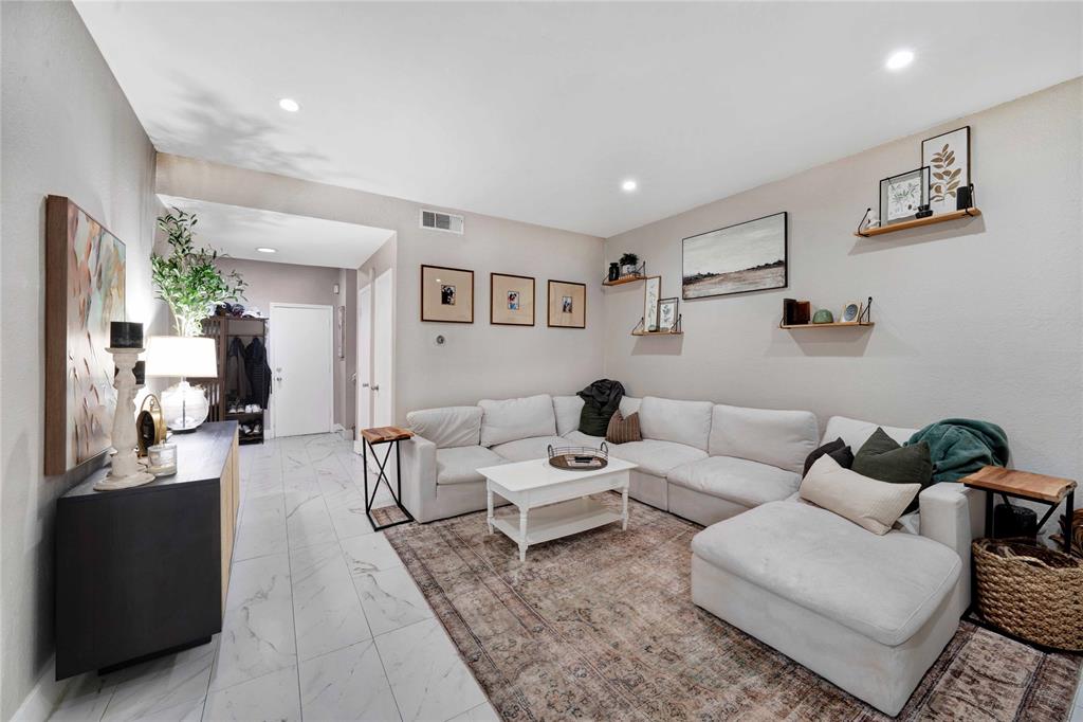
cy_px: 361
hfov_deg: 104.3
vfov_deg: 81.2
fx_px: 421
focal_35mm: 14
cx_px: 542
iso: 100
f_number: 11
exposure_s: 2.5
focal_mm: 14
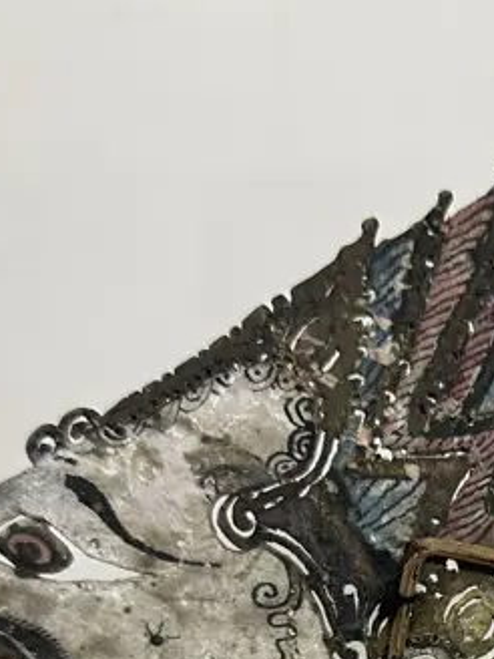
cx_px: 522
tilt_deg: -21.1
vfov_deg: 22.7
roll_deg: -1.1
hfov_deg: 19.0
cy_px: 896
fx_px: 1427
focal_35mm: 75
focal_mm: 6.86
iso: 125
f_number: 1.78
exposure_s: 1/50
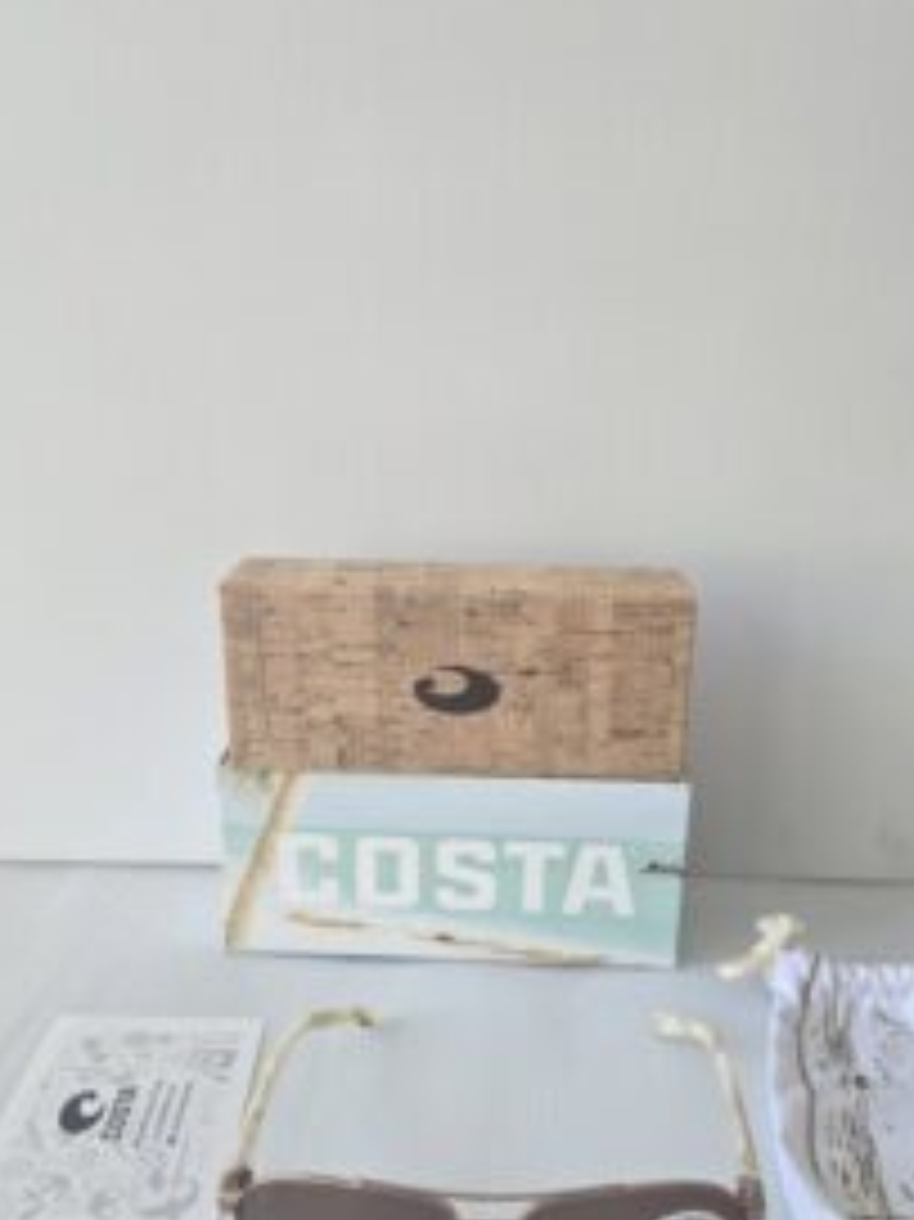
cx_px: 554
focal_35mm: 34
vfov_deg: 53.1
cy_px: 801
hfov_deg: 41.5
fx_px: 1198
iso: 200
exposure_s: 1/180
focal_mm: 5.4
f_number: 1.8
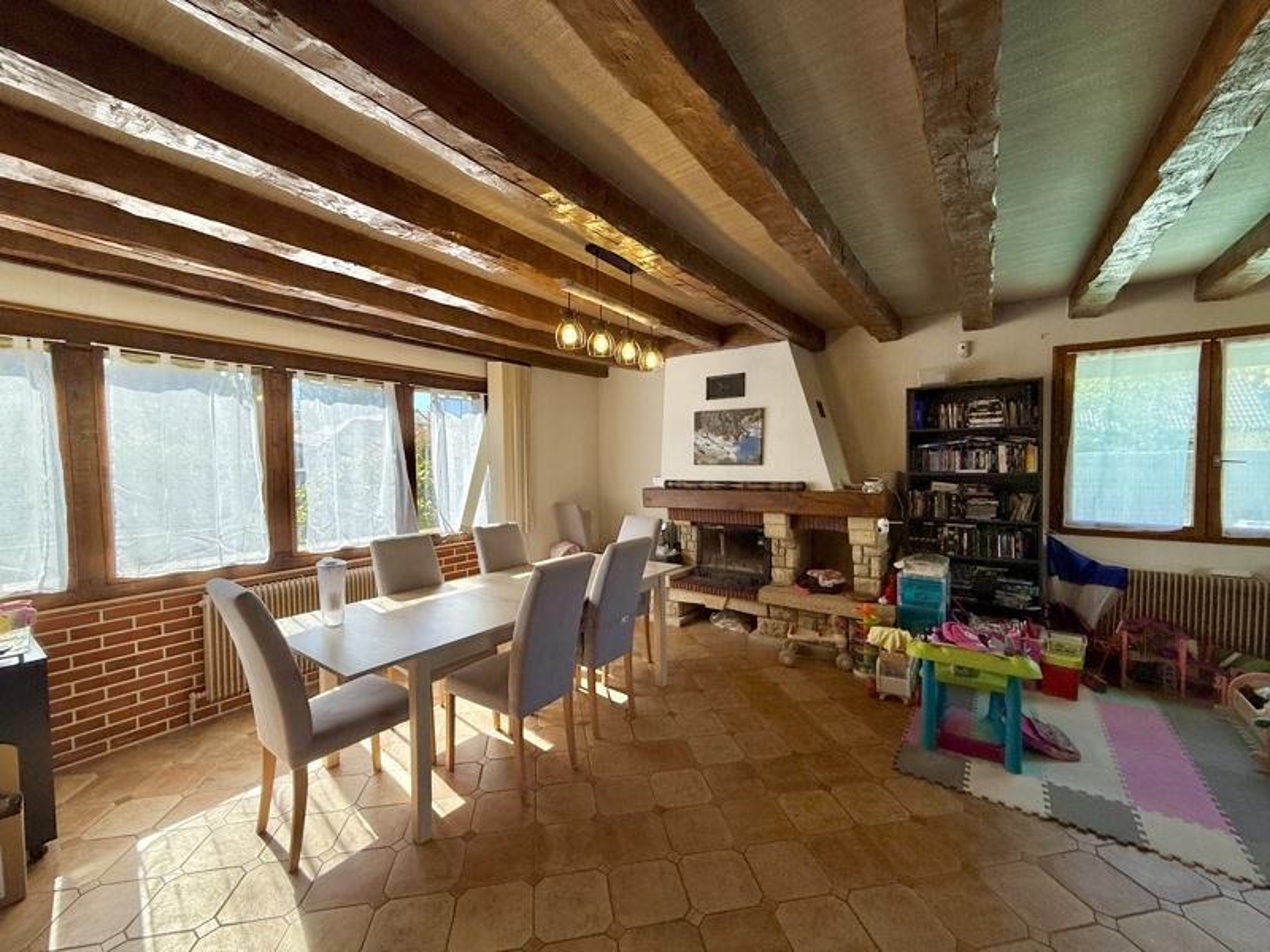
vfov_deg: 85.7
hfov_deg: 102.1
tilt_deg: -1.9
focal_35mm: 14
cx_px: 635
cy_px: 476
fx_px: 514
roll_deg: +0.6
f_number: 2.2
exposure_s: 1/403
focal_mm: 2.22
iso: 50
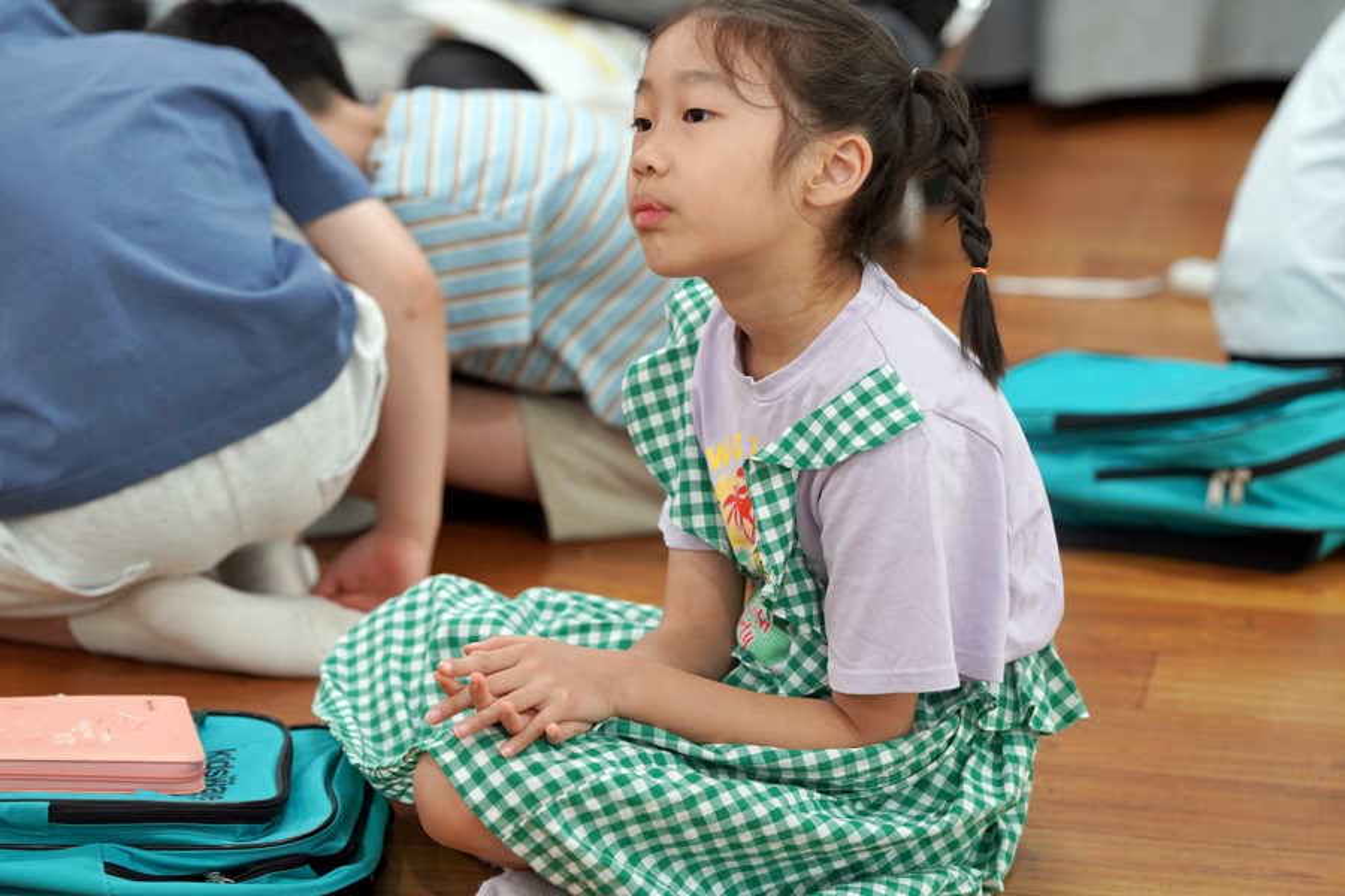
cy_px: 448
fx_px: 5716
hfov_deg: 13.4
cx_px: 672
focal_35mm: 153
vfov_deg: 9.0
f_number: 4
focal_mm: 153
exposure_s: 1/160
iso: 2000
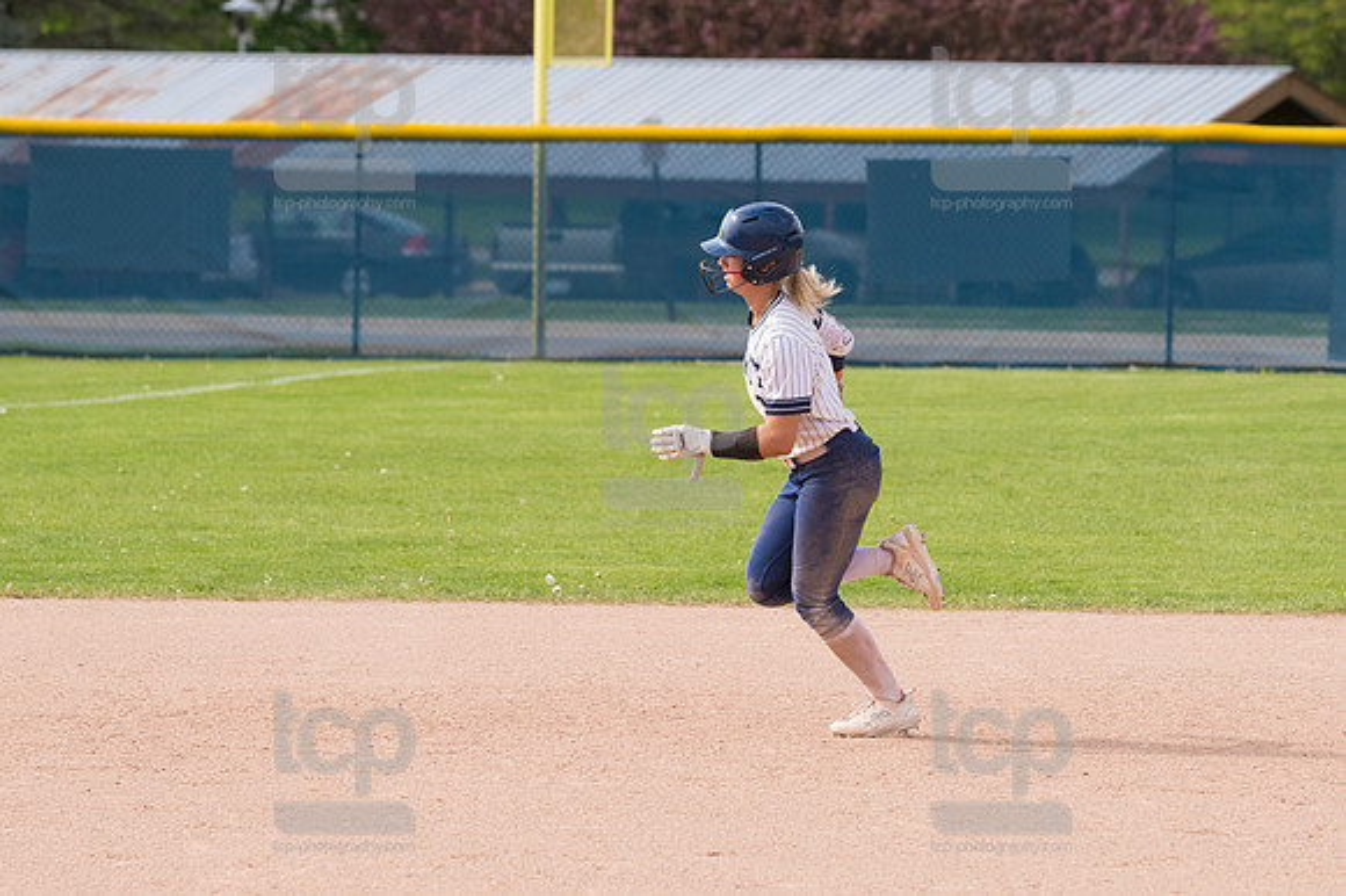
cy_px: 448
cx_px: 673
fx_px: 10089
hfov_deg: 7.6
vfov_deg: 5.1
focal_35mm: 270
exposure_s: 1/1600
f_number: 5.6
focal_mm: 180
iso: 400
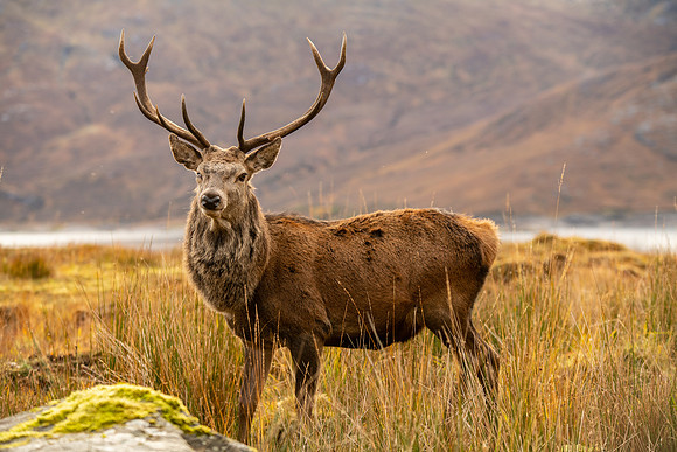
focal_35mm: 112
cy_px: 226
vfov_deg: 12.2
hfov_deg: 18.3
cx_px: 338
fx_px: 2107
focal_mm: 112
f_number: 4
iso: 250
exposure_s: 1/400
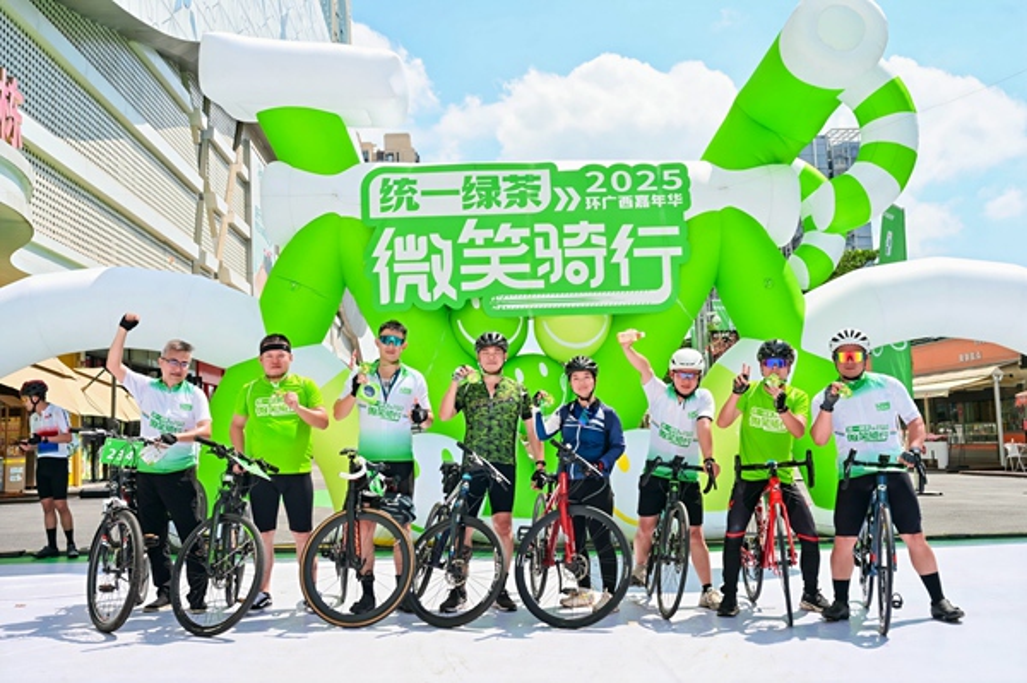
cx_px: 514
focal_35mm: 36
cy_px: 342
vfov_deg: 36.8
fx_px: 1026
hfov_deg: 53.2
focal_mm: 36
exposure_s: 1/500
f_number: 8
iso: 160
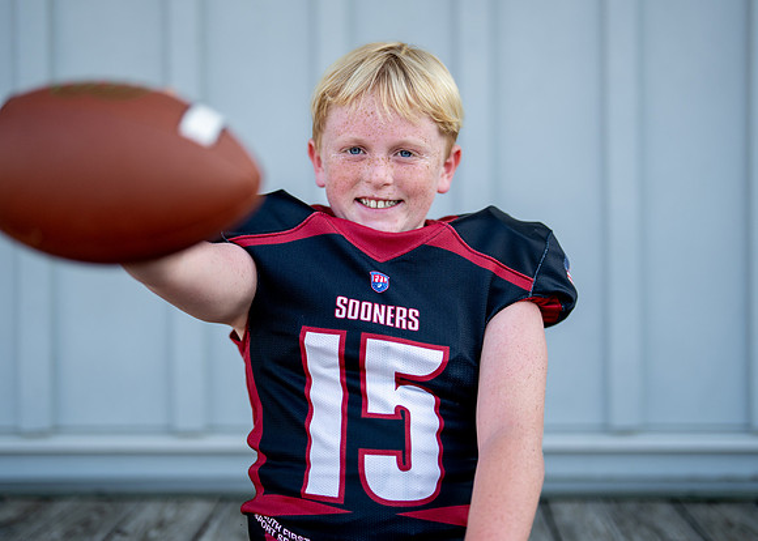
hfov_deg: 33.3
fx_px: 1269
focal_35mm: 59
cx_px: 382
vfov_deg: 24.1
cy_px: 250
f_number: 1.2
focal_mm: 50
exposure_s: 1/2000
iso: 100
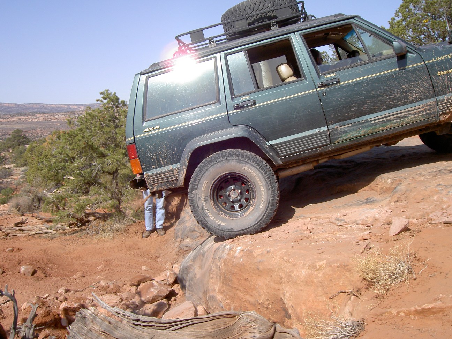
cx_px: 226
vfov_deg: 36.8
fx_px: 509
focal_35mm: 39
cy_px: 170
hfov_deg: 47.9
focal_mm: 8
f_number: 4.7
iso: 100
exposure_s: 1/400
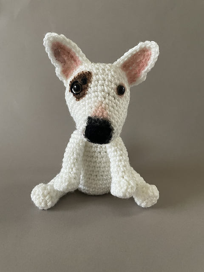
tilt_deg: -18.6
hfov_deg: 53.1
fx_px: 204
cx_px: 102
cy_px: 136
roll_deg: +0.3
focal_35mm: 26
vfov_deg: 67.3
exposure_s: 1/59
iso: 500
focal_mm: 4.2
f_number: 1.6
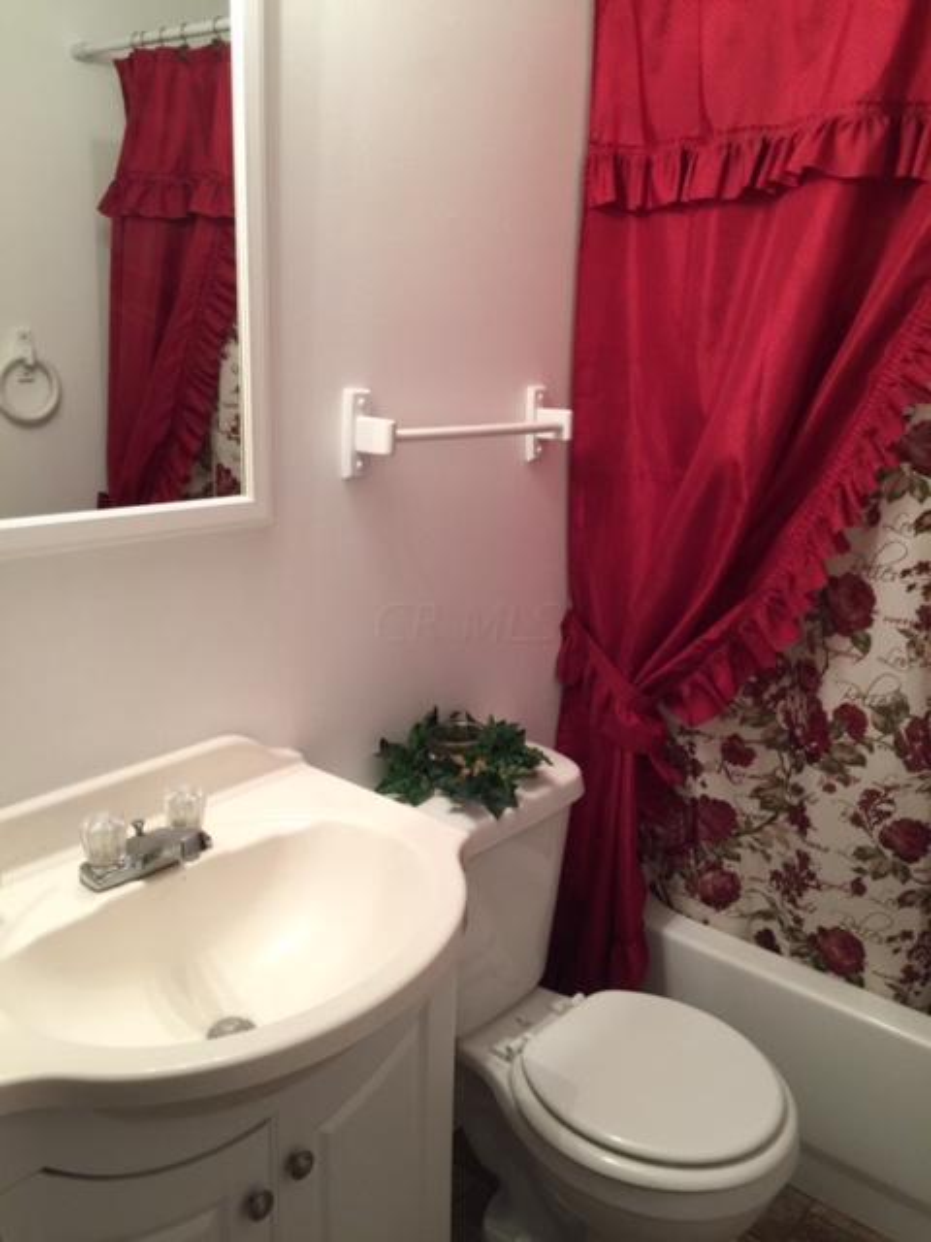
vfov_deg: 61.7
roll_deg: -2.0
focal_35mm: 29
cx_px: 466
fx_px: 1040
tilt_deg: -14.5
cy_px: 621
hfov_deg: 48.2
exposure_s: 1/30
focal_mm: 4.15
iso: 50
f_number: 2.2
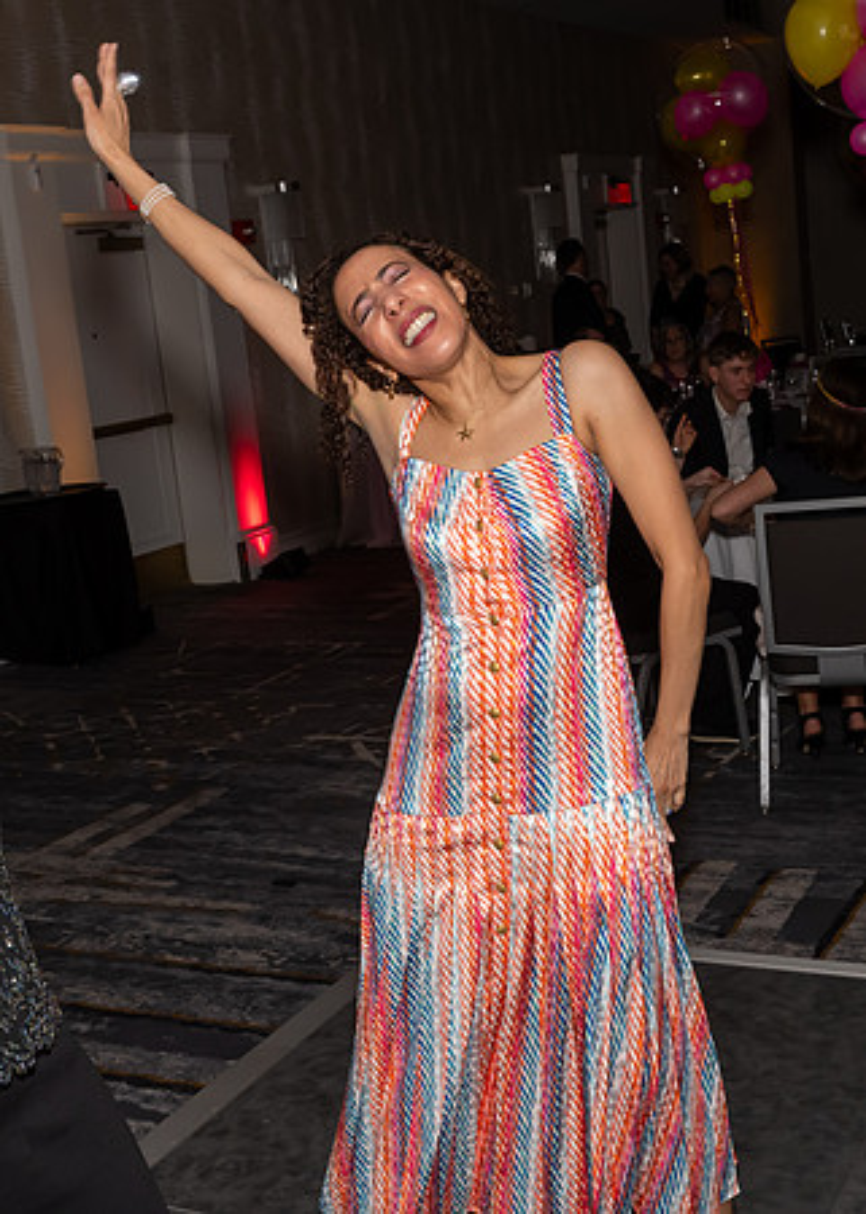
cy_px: 606
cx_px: 466
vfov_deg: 39.9
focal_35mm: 49
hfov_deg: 29.0
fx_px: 1672
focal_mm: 22
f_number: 7.1
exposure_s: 1/250
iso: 800
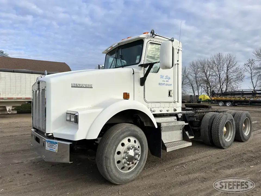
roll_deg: -0.2
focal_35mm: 24
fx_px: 181
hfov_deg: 71.6
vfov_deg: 56.8
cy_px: 98
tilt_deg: -1.6
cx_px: 130
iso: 80
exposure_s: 1/4184
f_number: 1.78
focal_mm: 6.86
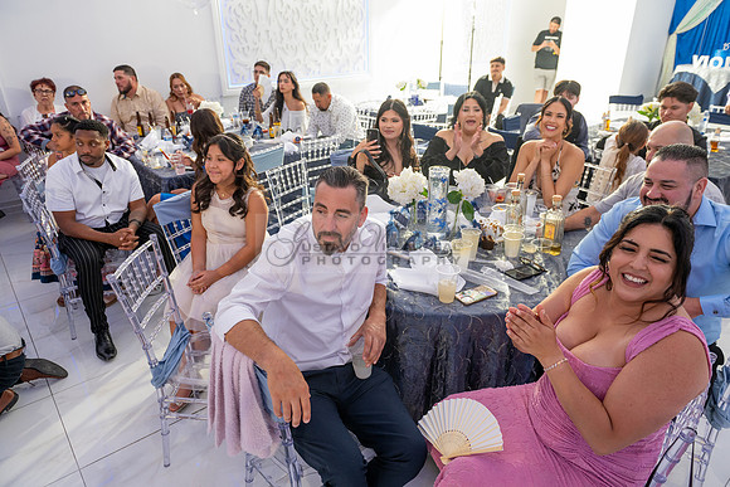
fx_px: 487
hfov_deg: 73.7
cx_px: 365
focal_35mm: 24
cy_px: 244
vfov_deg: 53.2
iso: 800
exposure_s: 1/160
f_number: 4
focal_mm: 24
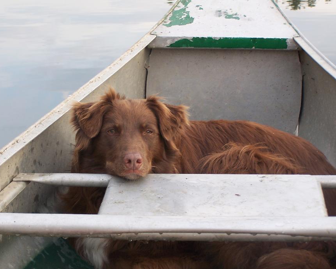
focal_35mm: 95
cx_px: 137
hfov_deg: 20.2
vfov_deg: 16.2
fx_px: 944
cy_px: 125
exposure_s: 1/60
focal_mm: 13.7
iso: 80
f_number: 3.2
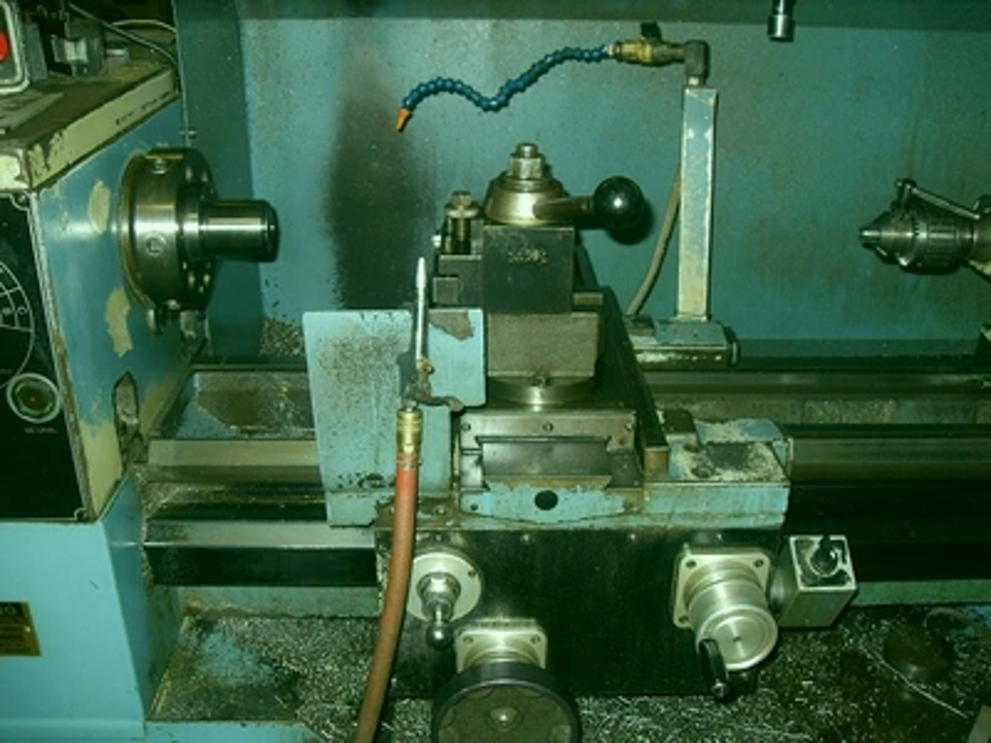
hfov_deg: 54.0
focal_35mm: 34
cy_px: 372
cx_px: 496
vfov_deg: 41.8
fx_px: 973
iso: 100
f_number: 2.8
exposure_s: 1/45
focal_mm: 6.3
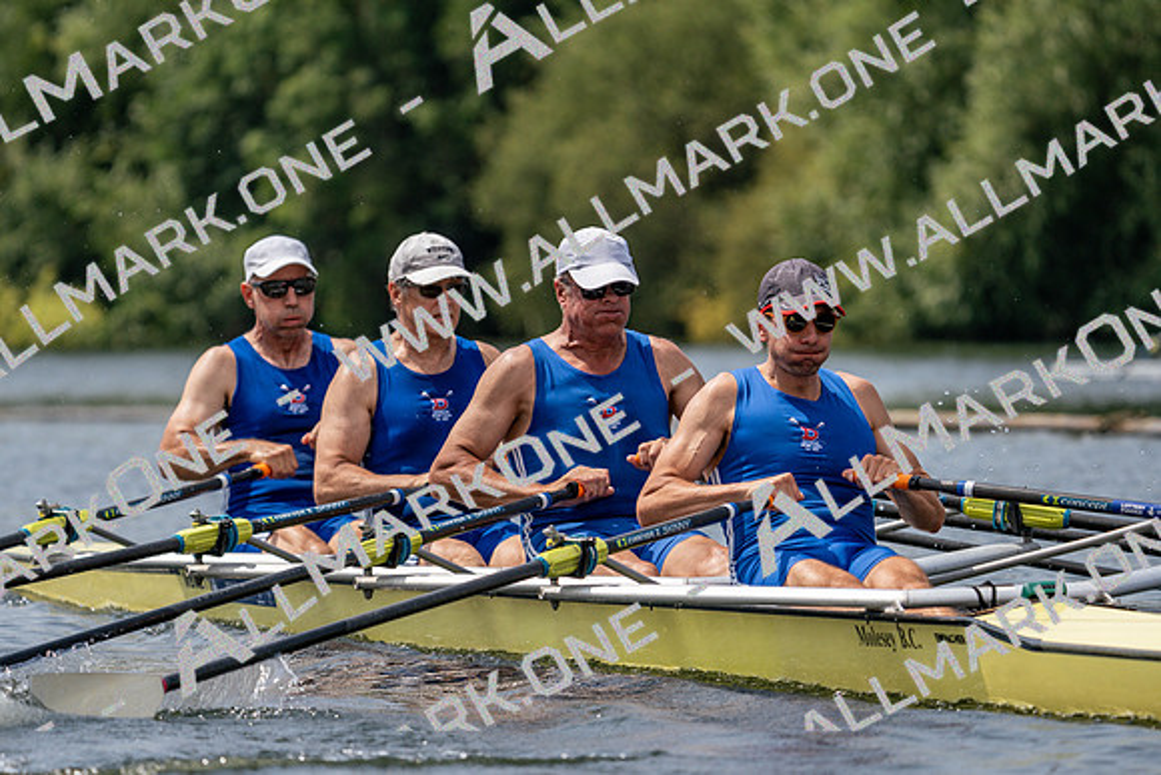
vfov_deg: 4.4
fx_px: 10161
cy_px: 388
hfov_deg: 6.5
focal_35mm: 315
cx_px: 580
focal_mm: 315
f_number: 6.3
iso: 200
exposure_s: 1/1600
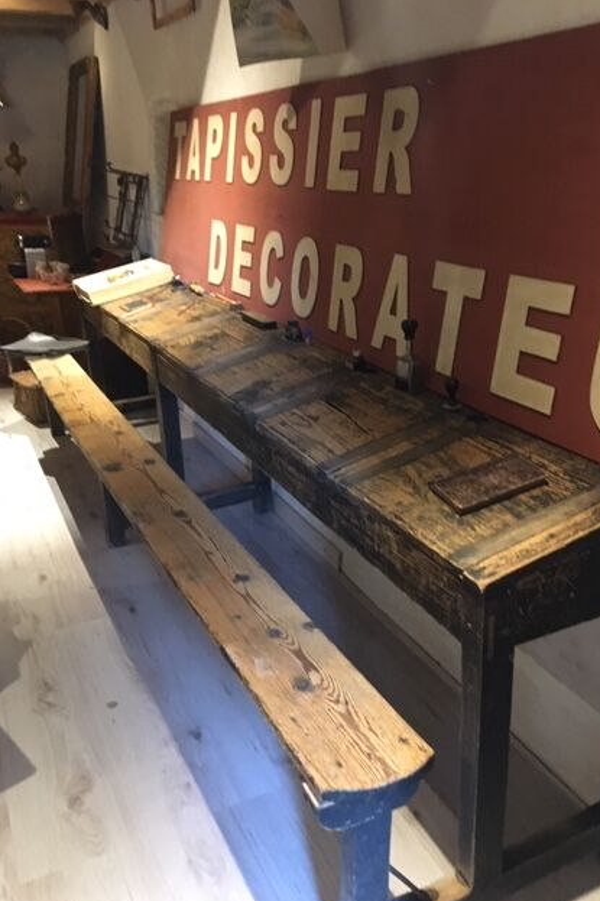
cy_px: 460
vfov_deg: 60.3
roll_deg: +0.9
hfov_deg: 42.2
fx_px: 775
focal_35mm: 31
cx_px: 335
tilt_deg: -18.6
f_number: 2.2
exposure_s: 1/17
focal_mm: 4.15
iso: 320
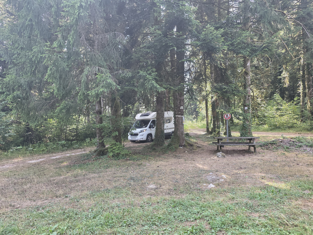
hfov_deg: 73.9
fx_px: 208
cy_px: 118
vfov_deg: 58.9
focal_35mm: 23
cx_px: 156
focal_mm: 6.3
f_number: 1.7
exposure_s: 1/180
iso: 160
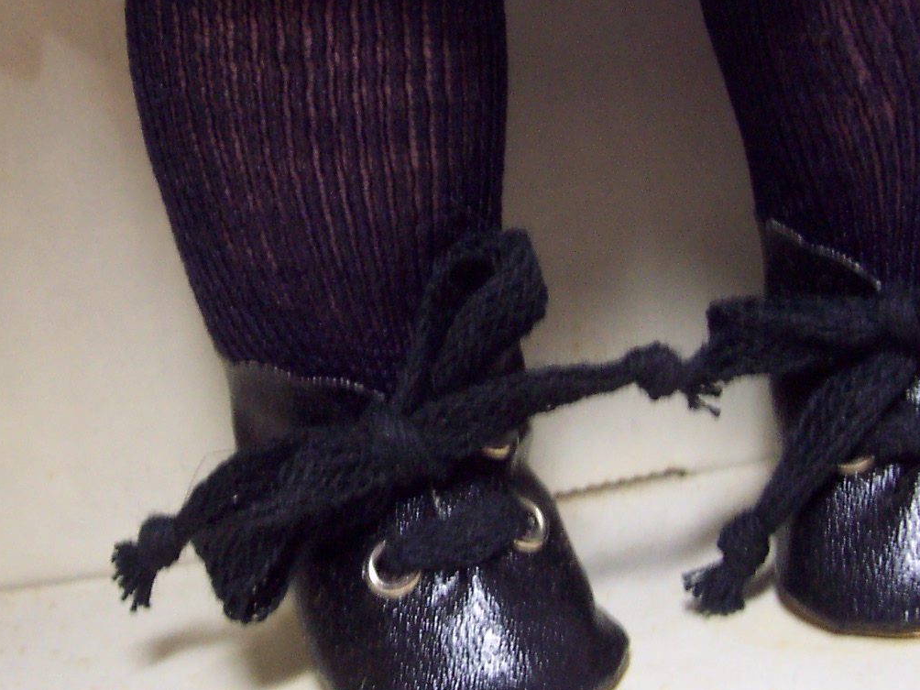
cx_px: 360
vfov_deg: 24.0
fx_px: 1621
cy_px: 268
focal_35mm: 61
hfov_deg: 31.6
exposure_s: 1/20
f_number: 2.8
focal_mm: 5.6
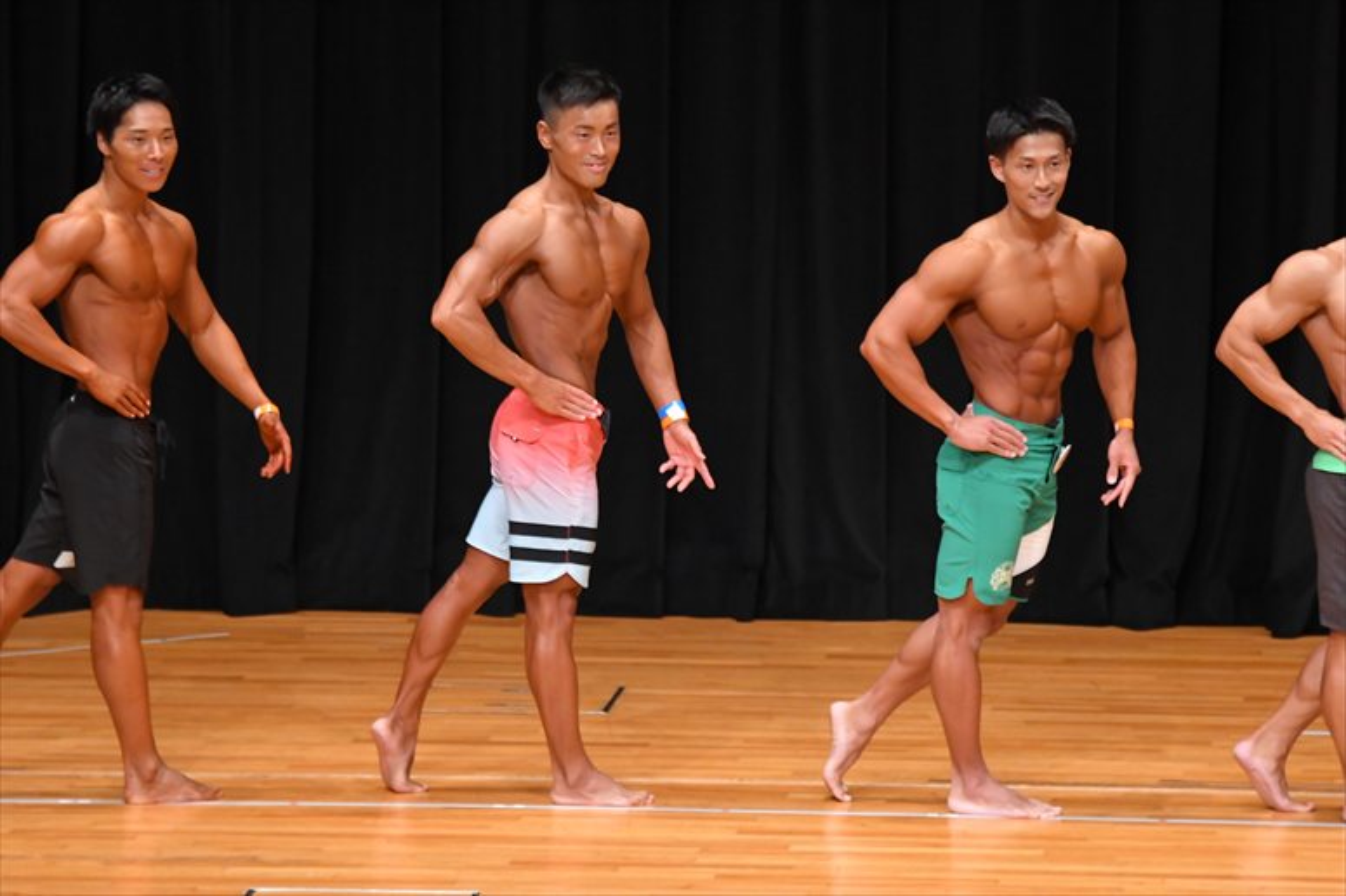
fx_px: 10651
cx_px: 673
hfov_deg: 7.2
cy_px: 448
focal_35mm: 285
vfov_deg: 4.8
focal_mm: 190
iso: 4000
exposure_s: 1/400
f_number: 5.6
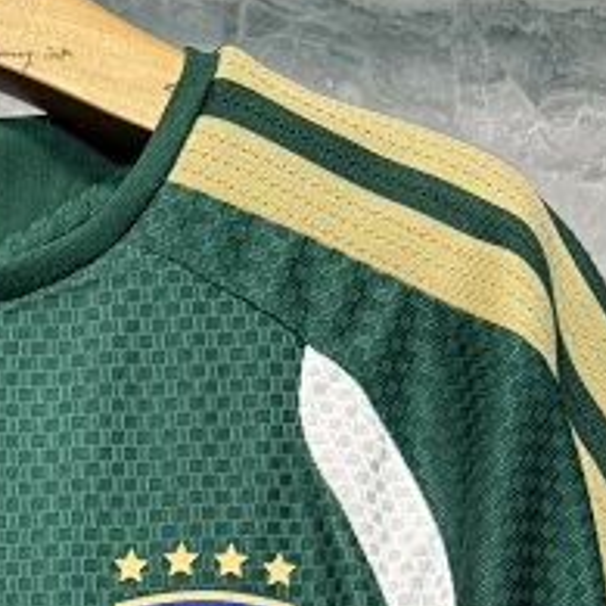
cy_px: 1133
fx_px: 1842
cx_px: -96
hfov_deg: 17.9
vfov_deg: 15.6
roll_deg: +0.3
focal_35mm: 93
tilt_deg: -0.1
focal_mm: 6.76
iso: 200
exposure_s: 1/50
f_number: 1.78
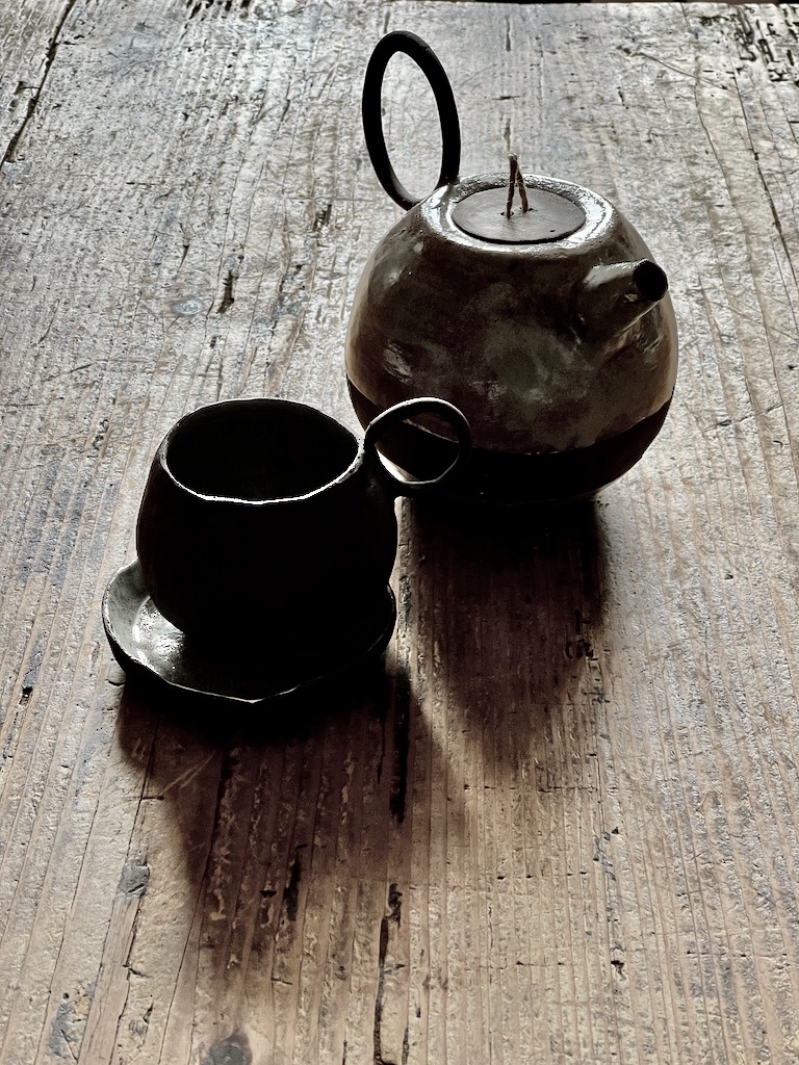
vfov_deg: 30.3
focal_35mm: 64
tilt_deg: -35.8
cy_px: 532
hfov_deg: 22.9
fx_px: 1970
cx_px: 400
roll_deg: +0.0
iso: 100
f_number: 2.2
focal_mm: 7.5
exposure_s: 1/99
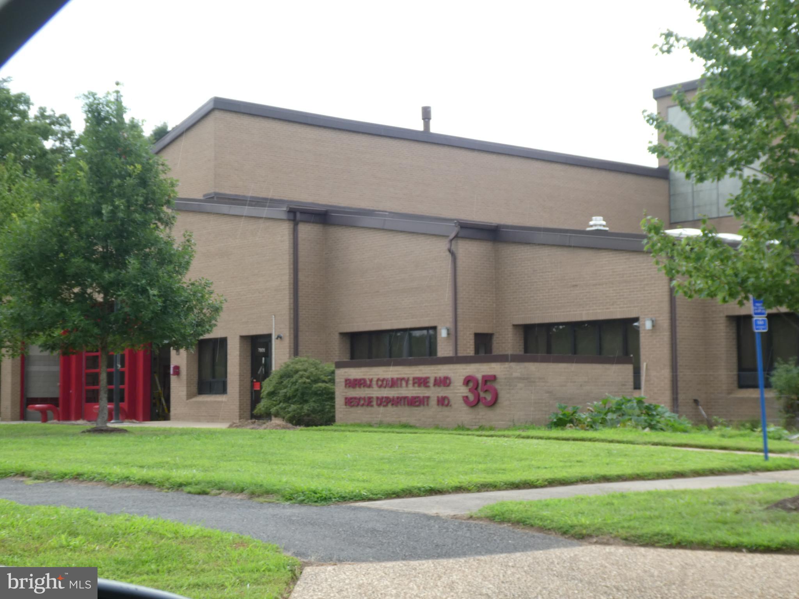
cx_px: 400
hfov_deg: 33.8
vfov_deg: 25.7
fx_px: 1316
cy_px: 300
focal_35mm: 57
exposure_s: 1/100
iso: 80
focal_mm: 10.3
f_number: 4.2
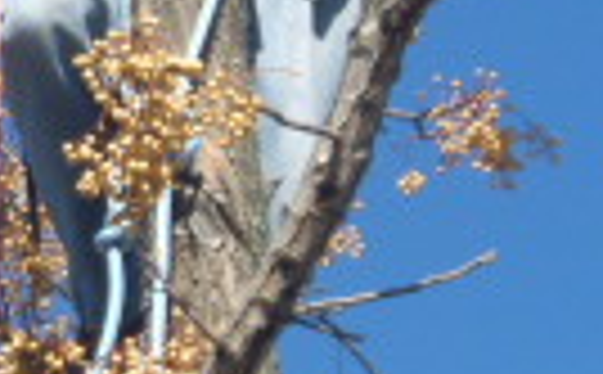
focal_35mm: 569
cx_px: -256
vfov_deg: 2.3
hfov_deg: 3.7
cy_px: 225
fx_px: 9327
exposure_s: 1/125
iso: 100
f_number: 6.5
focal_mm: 20
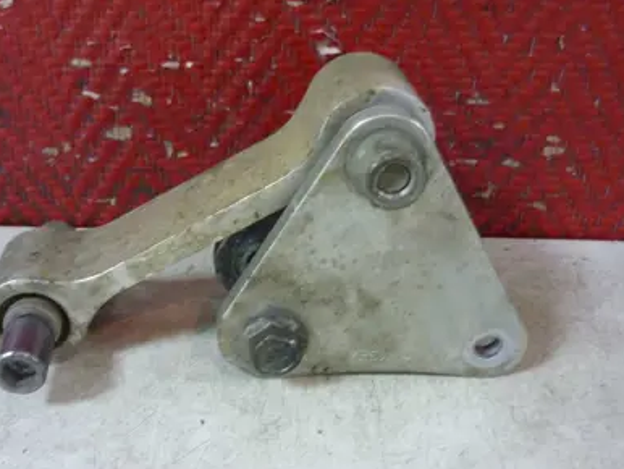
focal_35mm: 41
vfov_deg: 35.2
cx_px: 242
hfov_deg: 45.4
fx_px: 740
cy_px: 238
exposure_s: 1/8
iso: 400
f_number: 2.8
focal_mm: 5.5
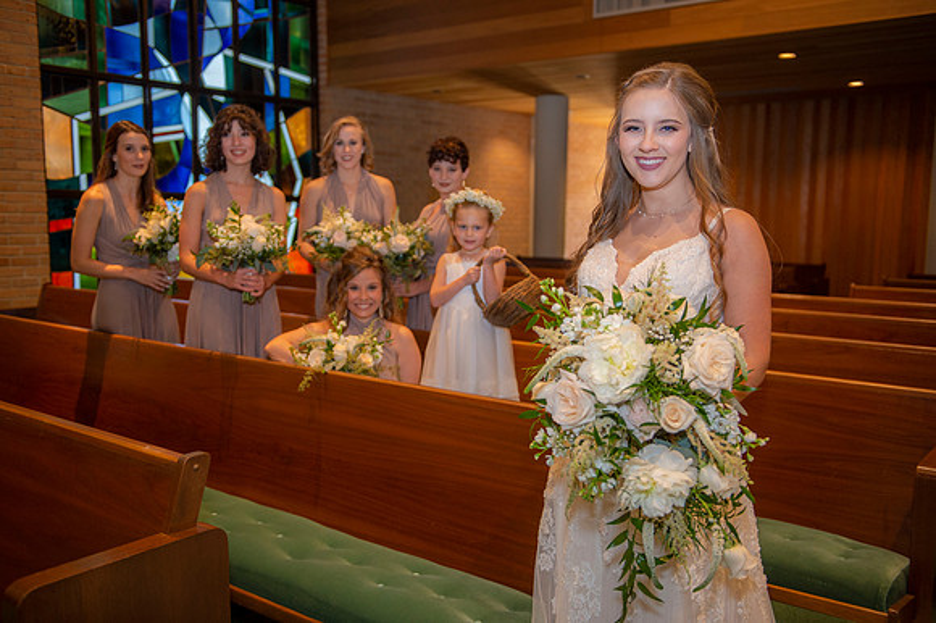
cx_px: 468
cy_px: 312
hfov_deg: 55.8
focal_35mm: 34
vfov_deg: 38.8
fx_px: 883
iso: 1250
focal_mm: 34
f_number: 2.8
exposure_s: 1/100
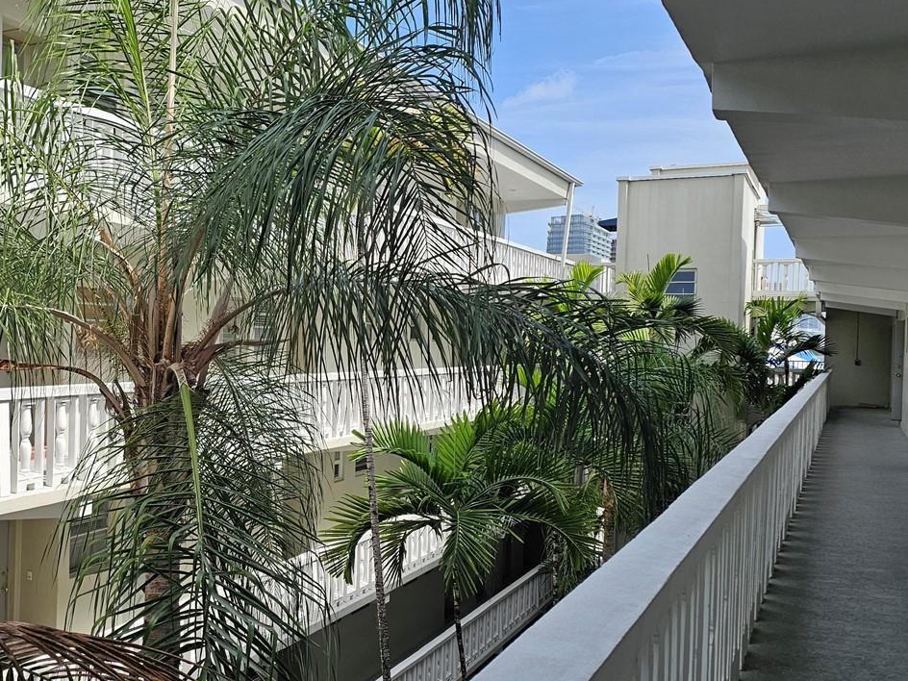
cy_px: 350
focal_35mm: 39
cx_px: 222
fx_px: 1023
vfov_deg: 36.8
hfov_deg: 46.1
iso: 25
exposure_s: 1/1008
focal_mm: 6.3
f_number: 1.7
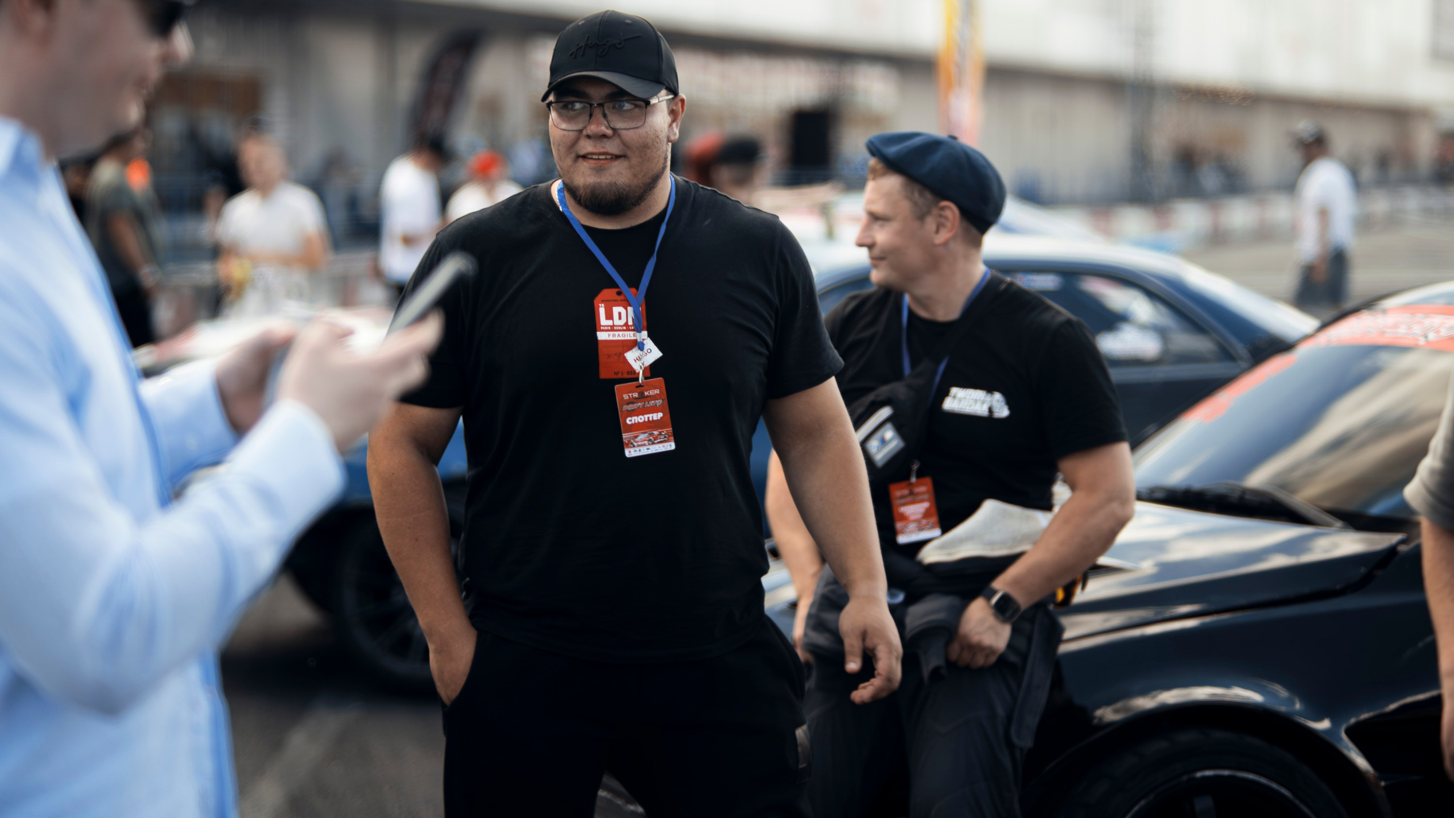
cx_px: 734
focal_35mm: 90
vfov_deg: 13.4
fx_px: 3470
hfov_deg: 23.7
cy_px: 346
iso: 100
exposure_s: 1/250
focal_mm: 85
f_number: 1.8
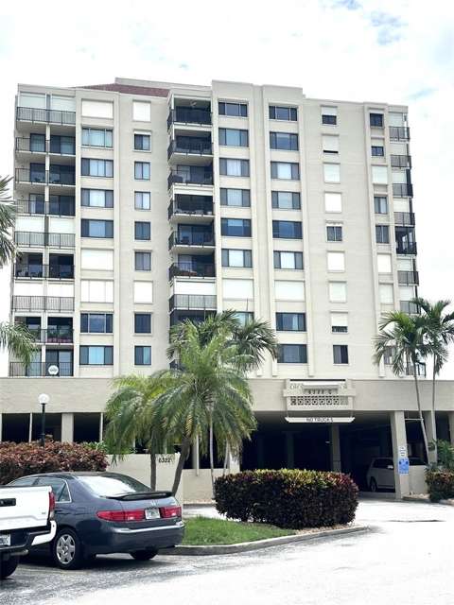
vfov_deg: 39.7
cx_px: 227
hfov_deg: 30.3
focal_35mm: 48
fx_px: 839
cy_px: 302
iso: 80
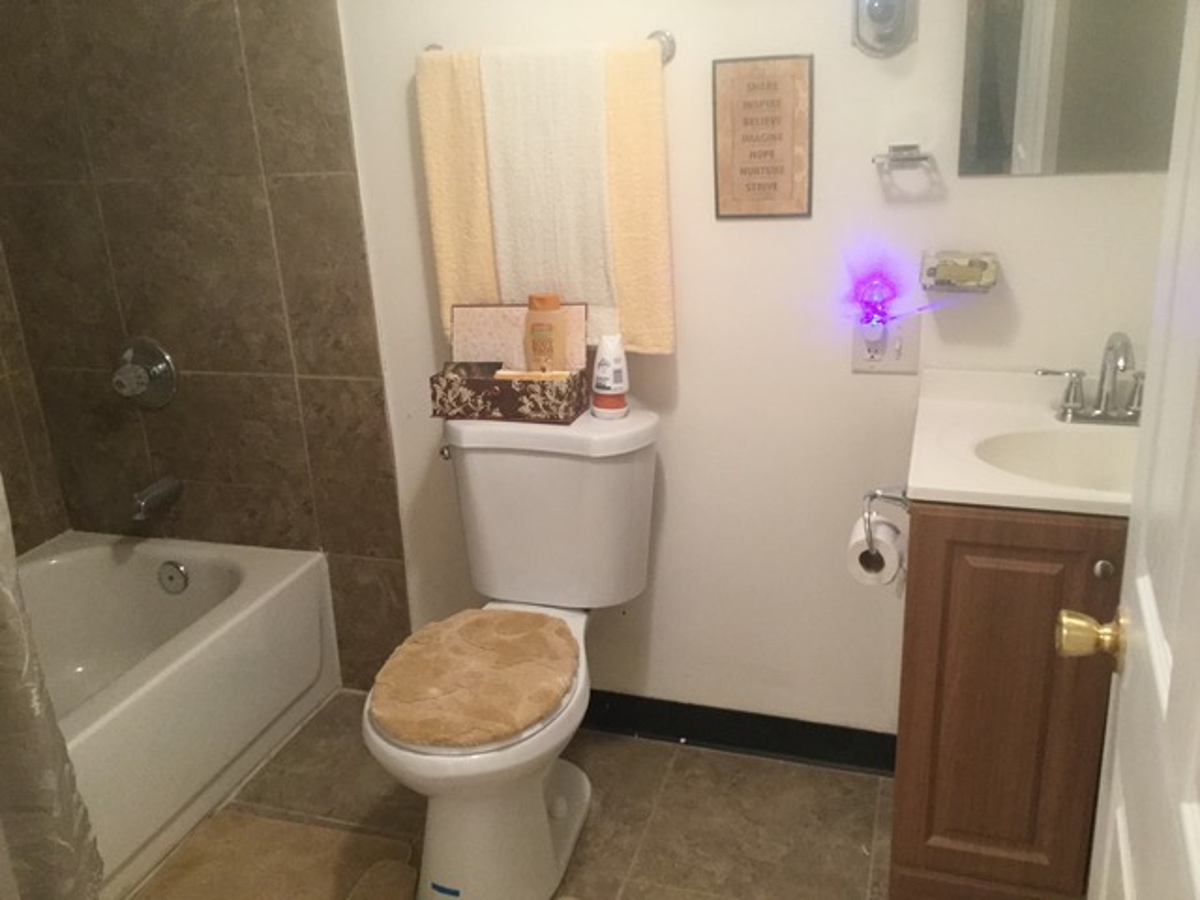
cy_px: 450
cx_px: 600
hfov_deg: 58.4
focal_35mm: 31
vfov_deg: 45.4
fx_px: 1075
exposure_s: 1/24
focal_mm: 3.3
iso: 200
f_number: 2.4
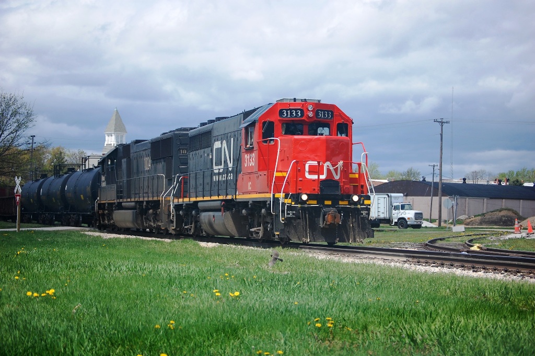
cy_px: 178
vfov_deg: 16.5
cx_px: 268
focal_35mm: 82
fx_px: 1225
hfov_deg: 24.6
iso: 200
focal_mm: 55
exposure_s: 1/1000
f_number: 4
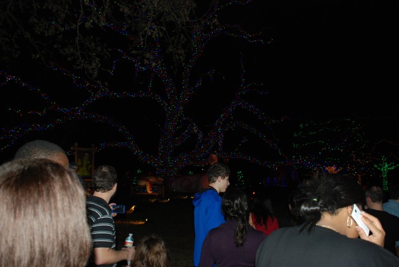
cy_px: 134
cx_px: 200
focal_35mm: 30
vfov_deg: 43.7
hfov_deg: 61.9
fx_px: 333
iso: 200
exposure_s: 1/60
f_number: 3.8
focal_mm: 20
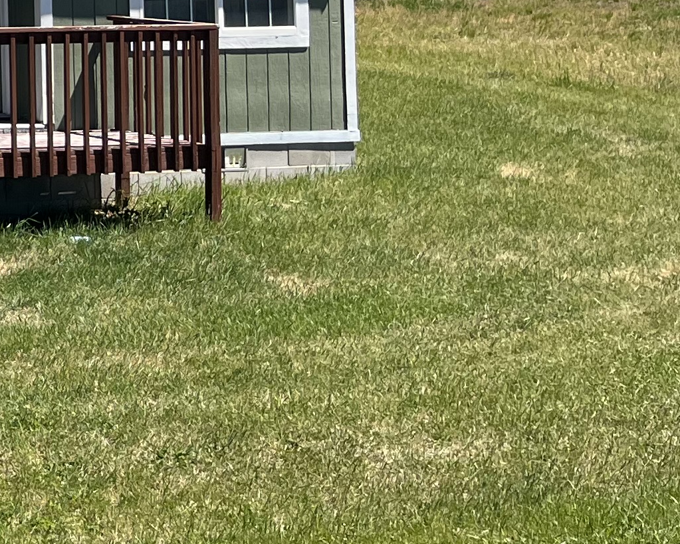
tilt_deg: +2.3
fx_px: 2013
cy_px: -179
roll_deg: -0.3
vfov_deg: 14.7
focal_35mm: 100
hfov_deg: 15.9
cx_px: -586
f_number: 1.6
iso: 50
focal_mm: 5.1
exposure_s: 1/2688
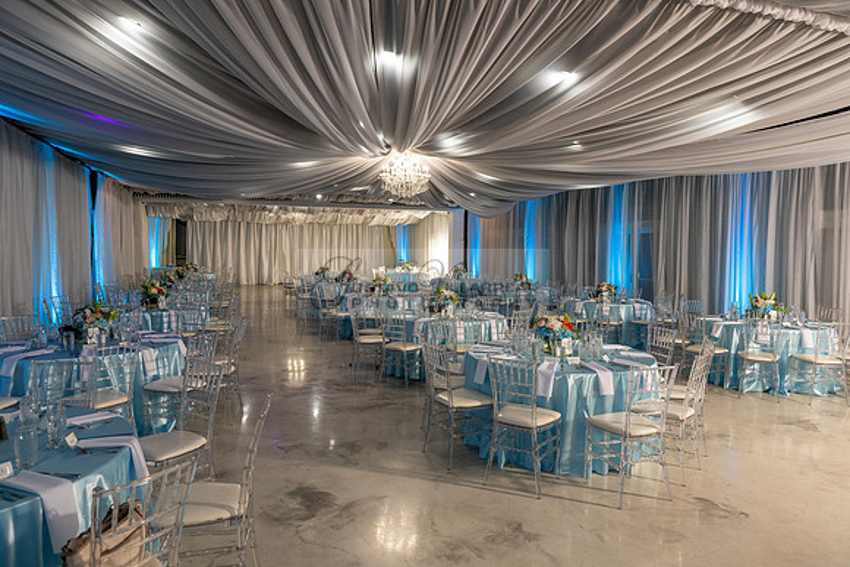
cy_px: 284
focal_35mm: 24
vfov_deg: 53.2
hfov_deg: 73.7
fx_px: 567
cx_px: 425
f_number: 4.5
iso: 800
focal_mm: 24
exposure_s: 1/160
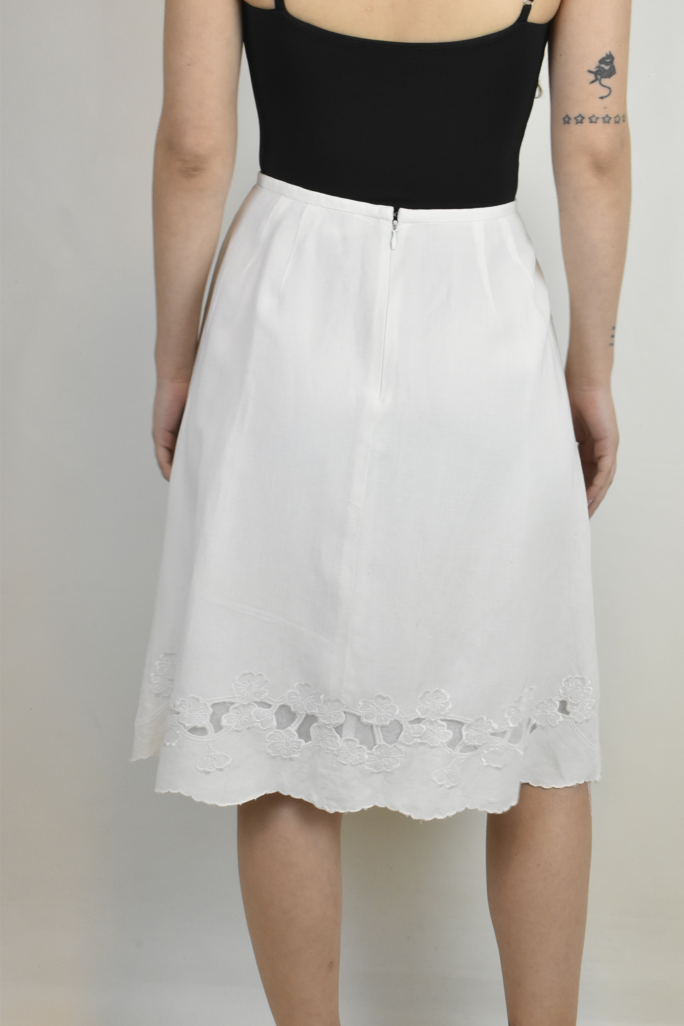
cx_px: 342
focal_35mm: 60
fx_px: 1710
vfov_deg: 33.4
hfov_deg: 22.6
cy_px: 513
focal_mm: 40
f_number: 18
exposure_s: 1/40
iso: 1600
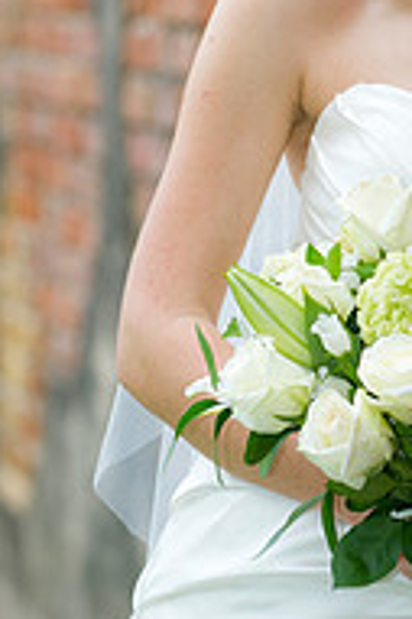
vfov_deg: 7.0
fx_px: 5056
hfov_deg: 4.7
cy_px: 139
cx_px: 456
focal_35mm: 294
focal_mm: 125
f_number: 3.2
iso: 400
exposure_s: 1/250
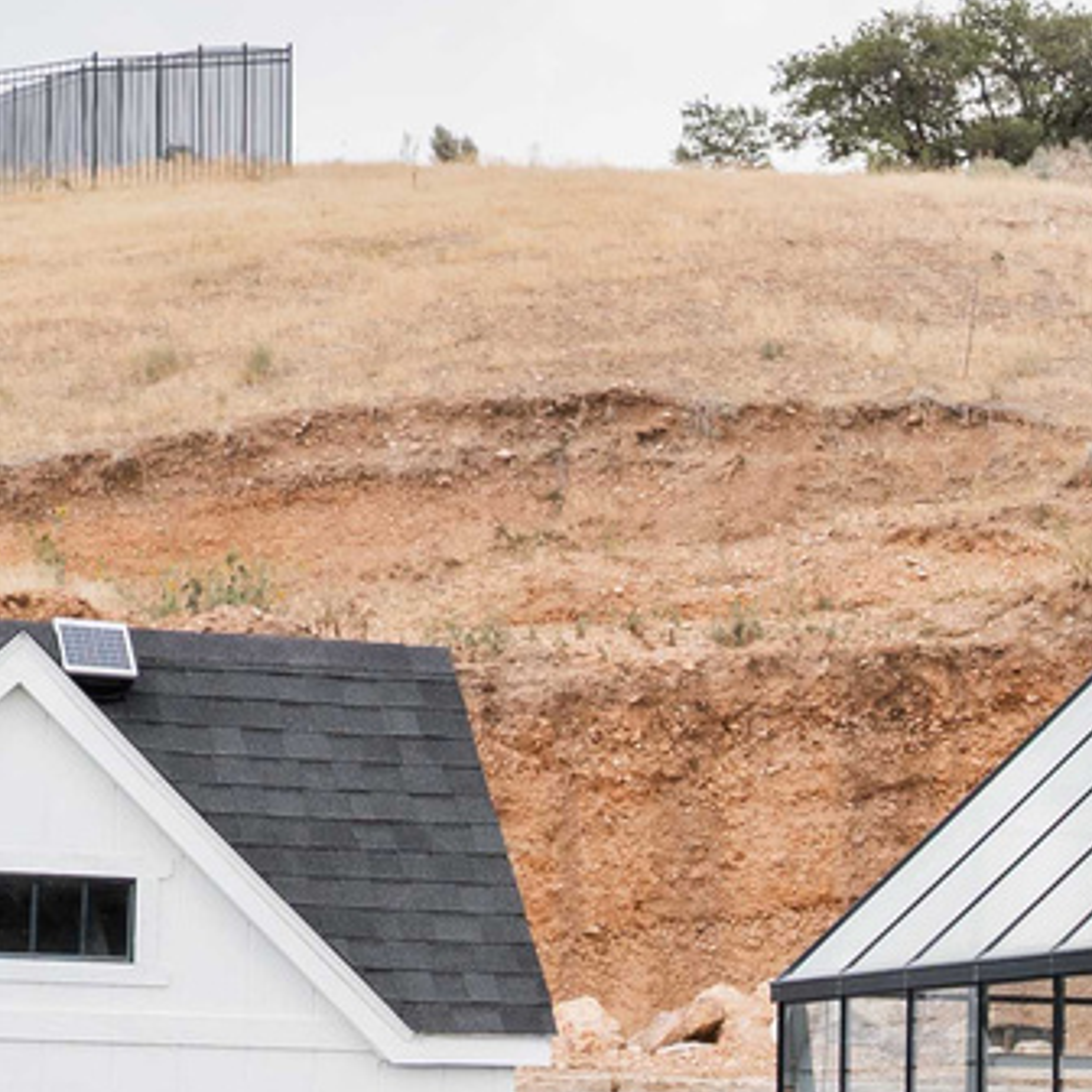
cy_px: 1250
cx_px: 2275
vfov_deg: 10.6
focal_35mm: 162
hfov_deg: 9.9
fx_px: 5782
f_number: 5.6
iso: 100
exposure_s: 1/125
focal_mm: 31.3
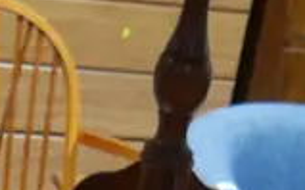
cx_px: 23
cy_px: 706
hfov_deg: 10.9
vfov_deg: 6.0
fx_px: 1586
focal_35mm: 191
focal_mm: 14
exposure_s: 1/60
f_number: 3.5
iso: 500
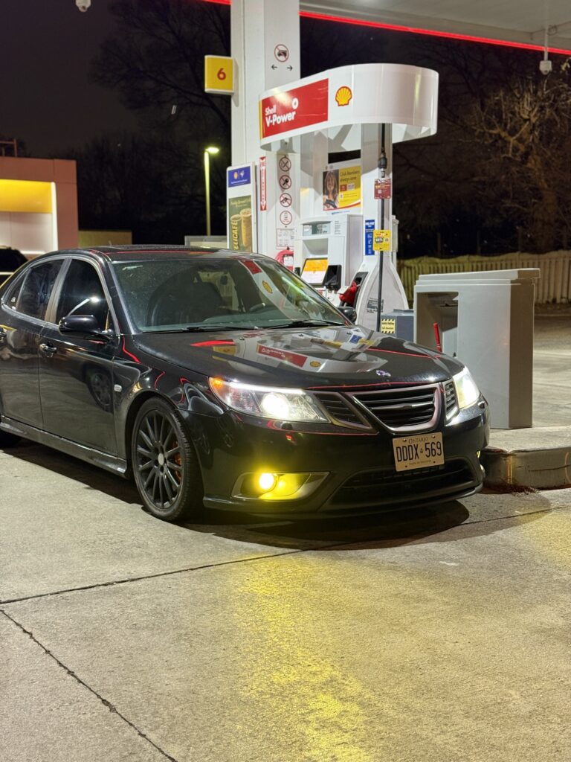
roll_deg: +0.1
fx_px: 1056
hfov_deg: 30.3
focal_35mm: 48
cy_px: 381
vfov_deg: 39.7
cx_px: 286
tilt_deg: -5.2
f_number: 1.78
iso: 250
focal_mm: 6.76
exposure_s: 1/40
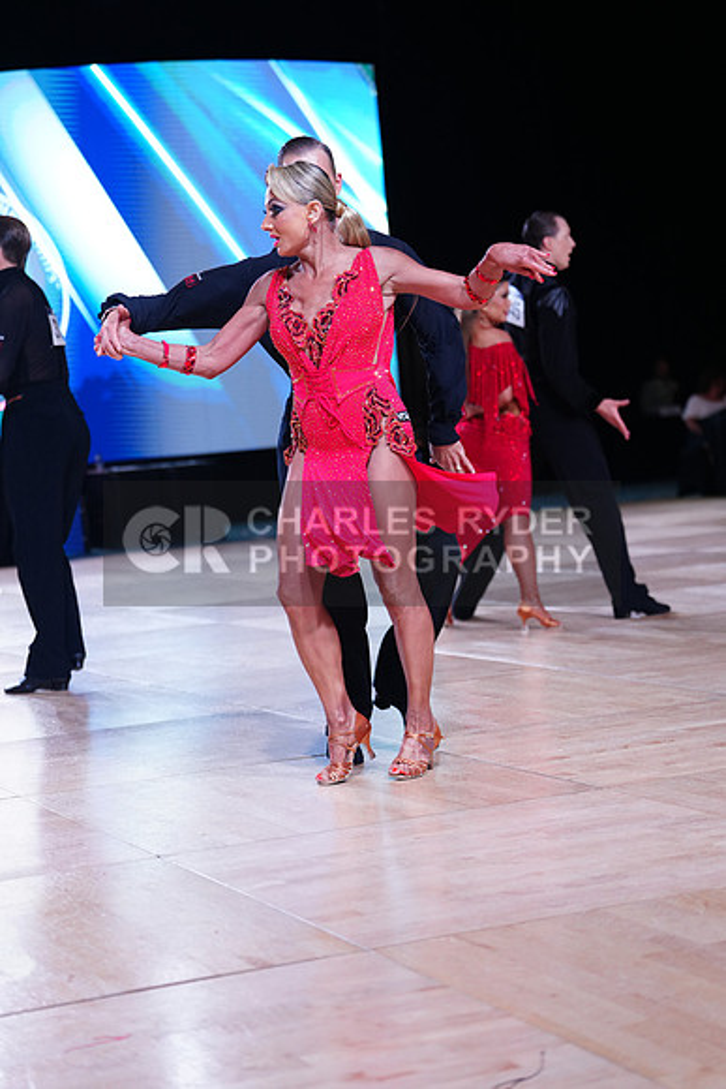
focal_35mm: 72
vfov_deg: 28.1
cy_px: 544
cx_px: 363
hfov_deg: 18.9
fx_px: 2177
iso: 1250
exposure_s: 1/640
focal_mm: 72
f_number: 2.8
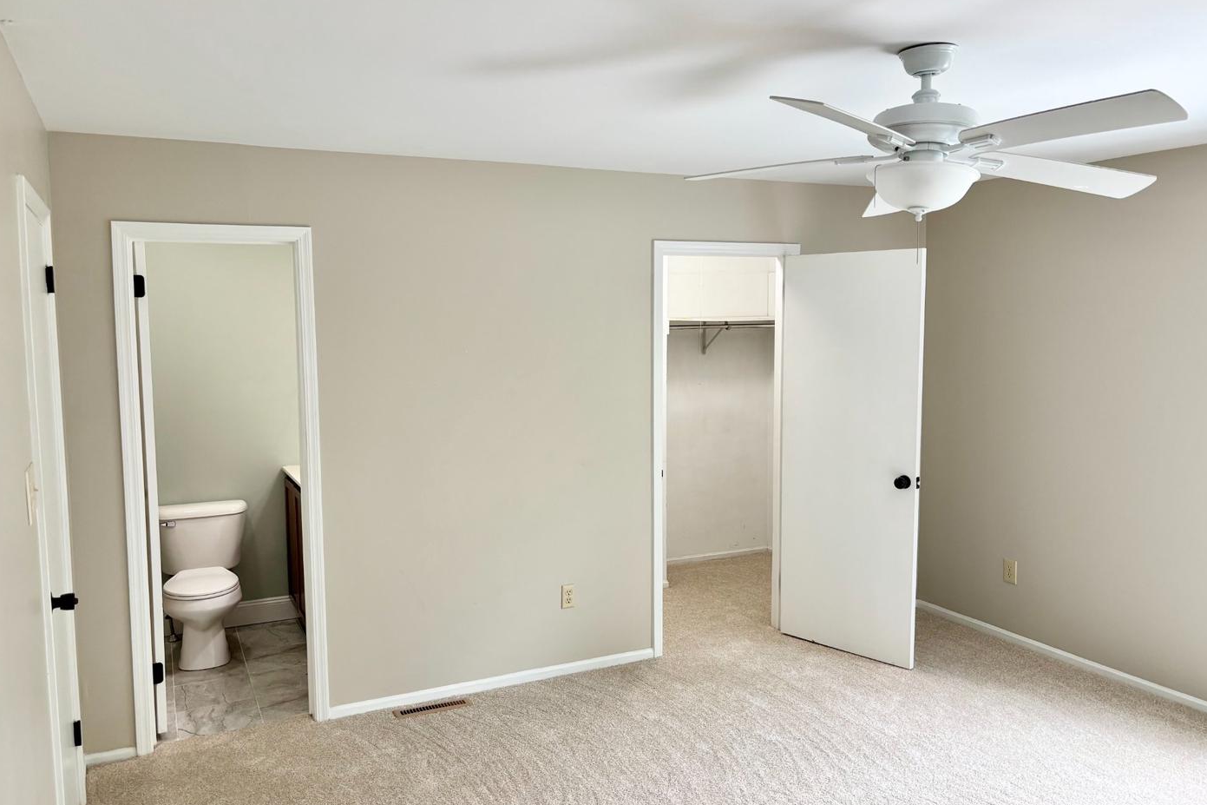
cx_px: 614
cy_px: 405
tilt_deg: -4.5
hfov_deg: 65.5
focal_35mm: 28
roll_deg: +0.6
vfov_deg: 46.4
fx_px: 939
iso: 125
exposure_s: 1/60
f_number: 1.6
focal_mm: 5.96
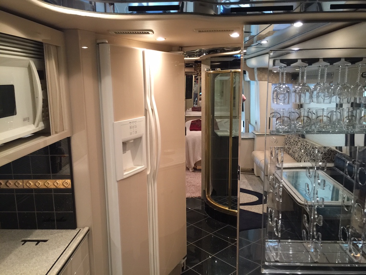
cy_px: 138
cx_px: 183
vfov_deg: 48.2
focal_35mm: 29
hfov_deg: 61.7
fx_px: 307
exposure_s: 1/10
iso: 100
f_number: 2.2
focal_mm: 4.15
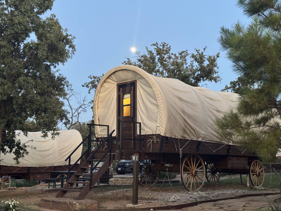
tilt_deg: +7.0
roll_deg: -1.5
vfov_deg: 30.3
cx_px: 140
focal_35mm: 48
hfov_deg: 39.7
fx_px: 390
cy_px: 106
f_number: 1.78
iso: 500
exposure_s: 1/30
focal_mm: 6.76
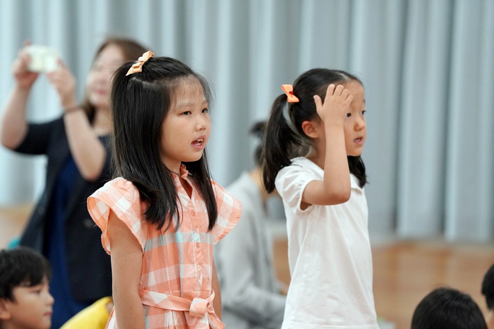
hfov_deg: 10.3
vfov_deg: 6.9
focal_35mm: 200
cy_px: 164
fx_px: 2744
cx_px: 247
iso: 2500
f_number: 4
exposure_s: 1/250
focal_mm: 200
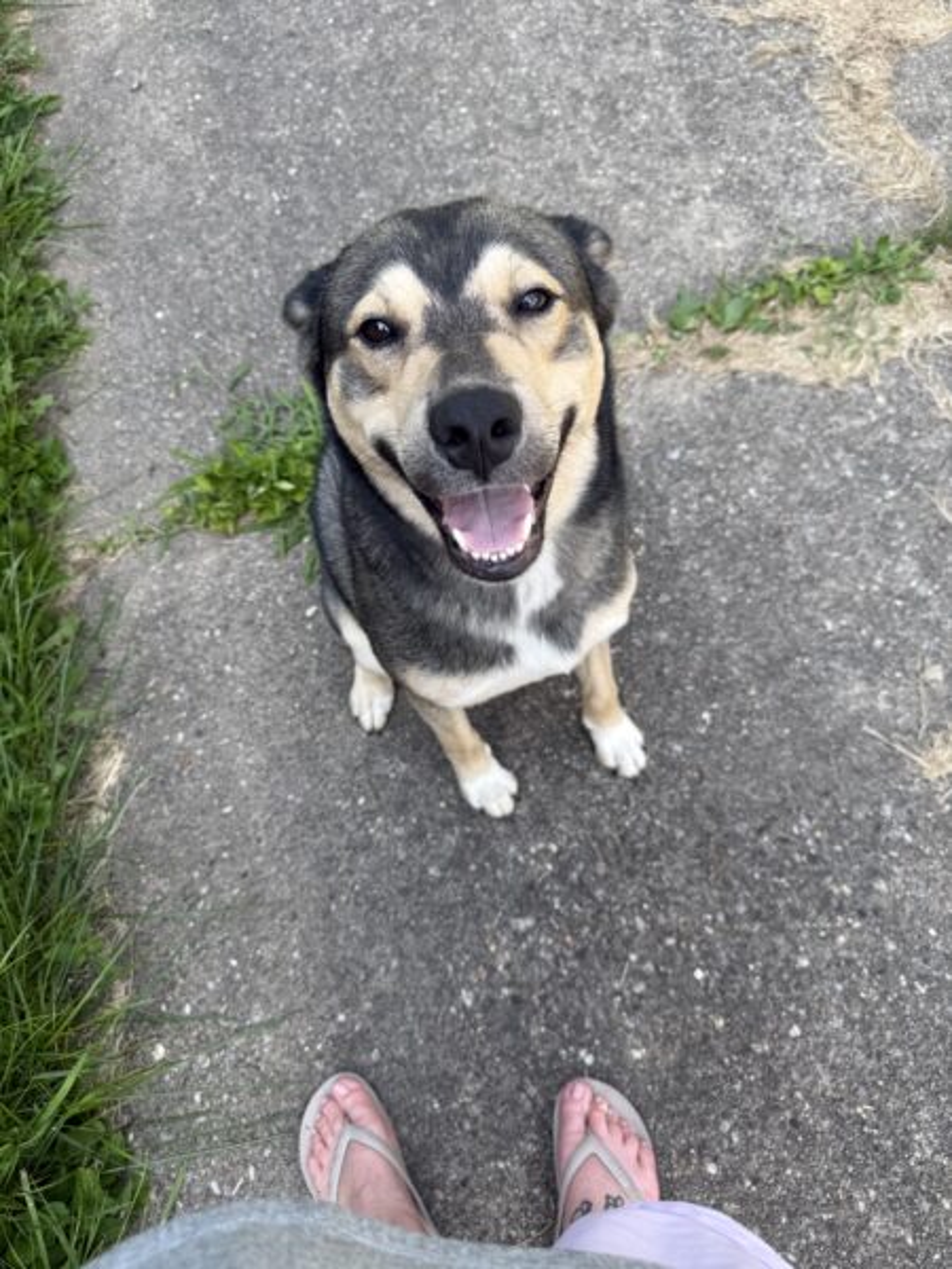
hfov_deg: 56.8
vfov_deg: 71.6
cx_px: 476
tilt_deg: -72.5
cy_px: 634
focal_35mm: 24
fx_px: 880
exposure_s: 1/840
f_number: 1.78
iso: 80
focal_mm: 6.76
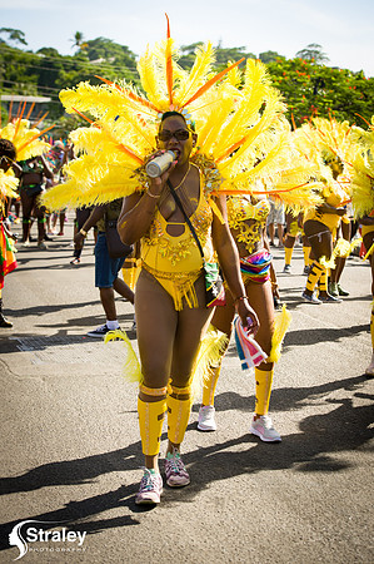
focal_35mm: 70
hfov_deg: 19.4
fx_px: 1093
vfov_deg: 28.9
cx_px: 187
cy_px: 282
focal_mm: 70
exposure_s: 1/200
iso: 100
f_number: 7.1
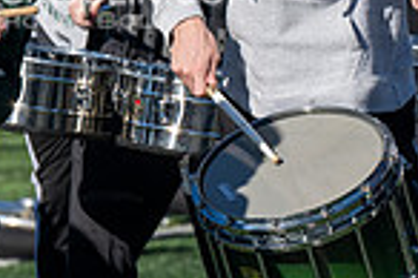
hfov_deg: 2.6
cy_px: -107
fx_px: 9209
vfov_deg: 1.7
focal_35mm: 794
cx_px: 57
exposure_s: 1/2000
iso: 200
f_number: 5
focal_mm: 200
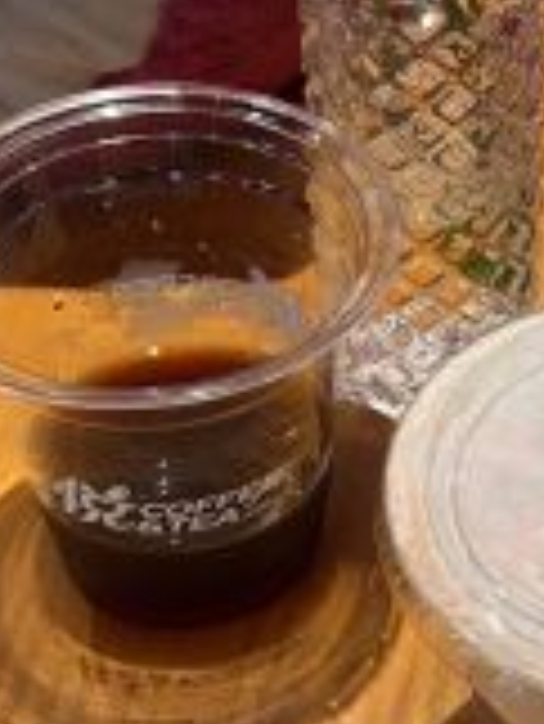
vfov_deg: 26.3
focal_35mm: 72
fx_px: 1507
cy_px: 94
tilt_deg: -44.1
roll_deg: -0.9
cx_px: 472
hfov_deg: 20.1
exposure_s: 1/50
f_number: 1.5
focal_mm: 5.7
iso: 125
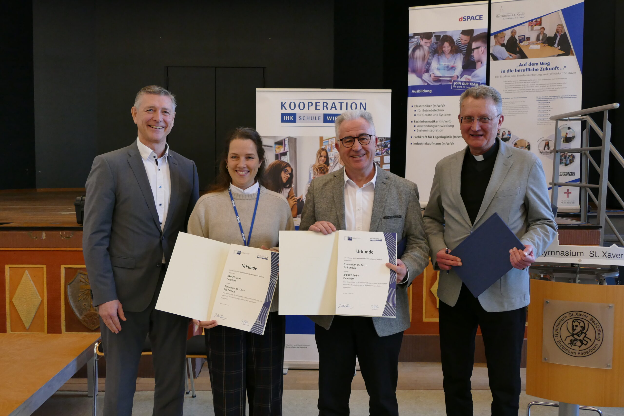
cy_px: 208
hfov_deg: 53.1
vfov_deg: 36.9
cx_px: 312
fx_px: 624
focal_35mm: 36
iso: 800
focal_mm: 13.16
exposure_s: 1/80
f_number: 3.1
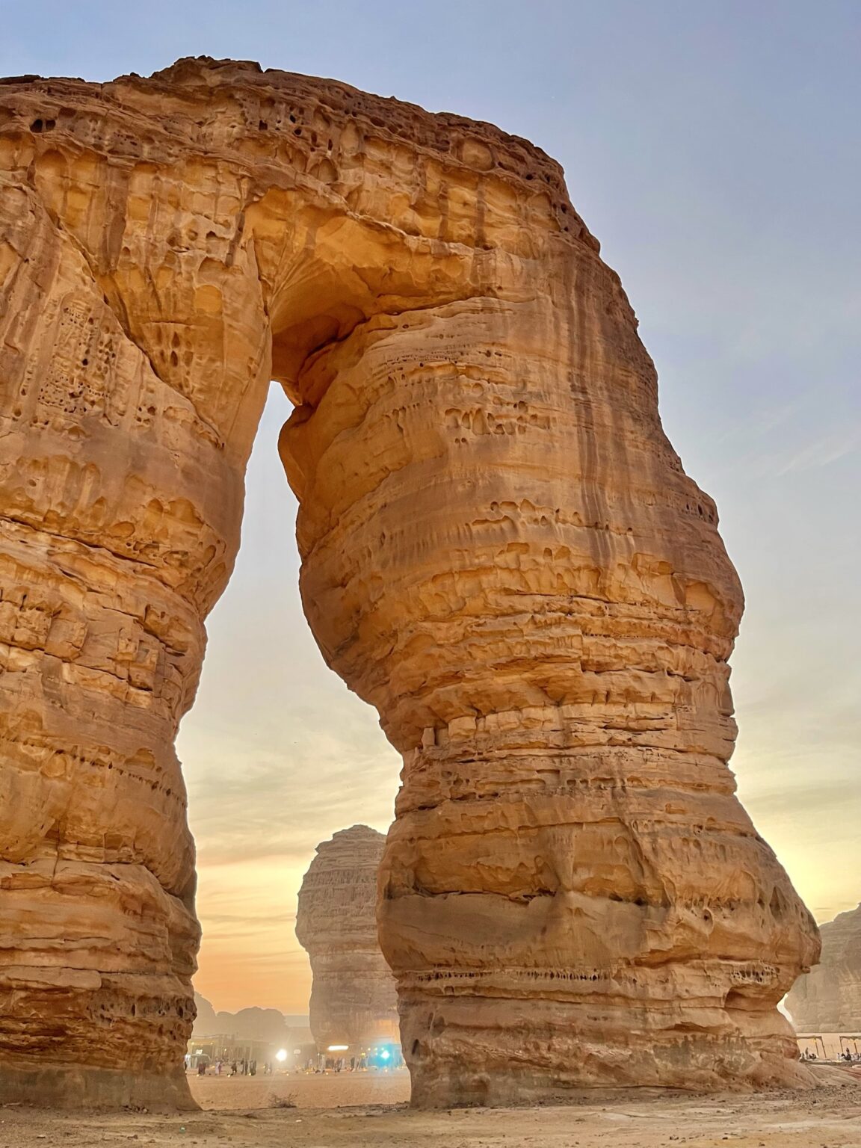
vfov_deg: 67.3
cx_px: 430
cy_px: 574
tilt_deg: +30.2
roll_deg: +2.4
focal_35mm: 26
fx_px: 862
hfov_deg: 53.1
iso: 80
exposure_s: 1/60
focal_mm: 5.1
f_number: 1.6
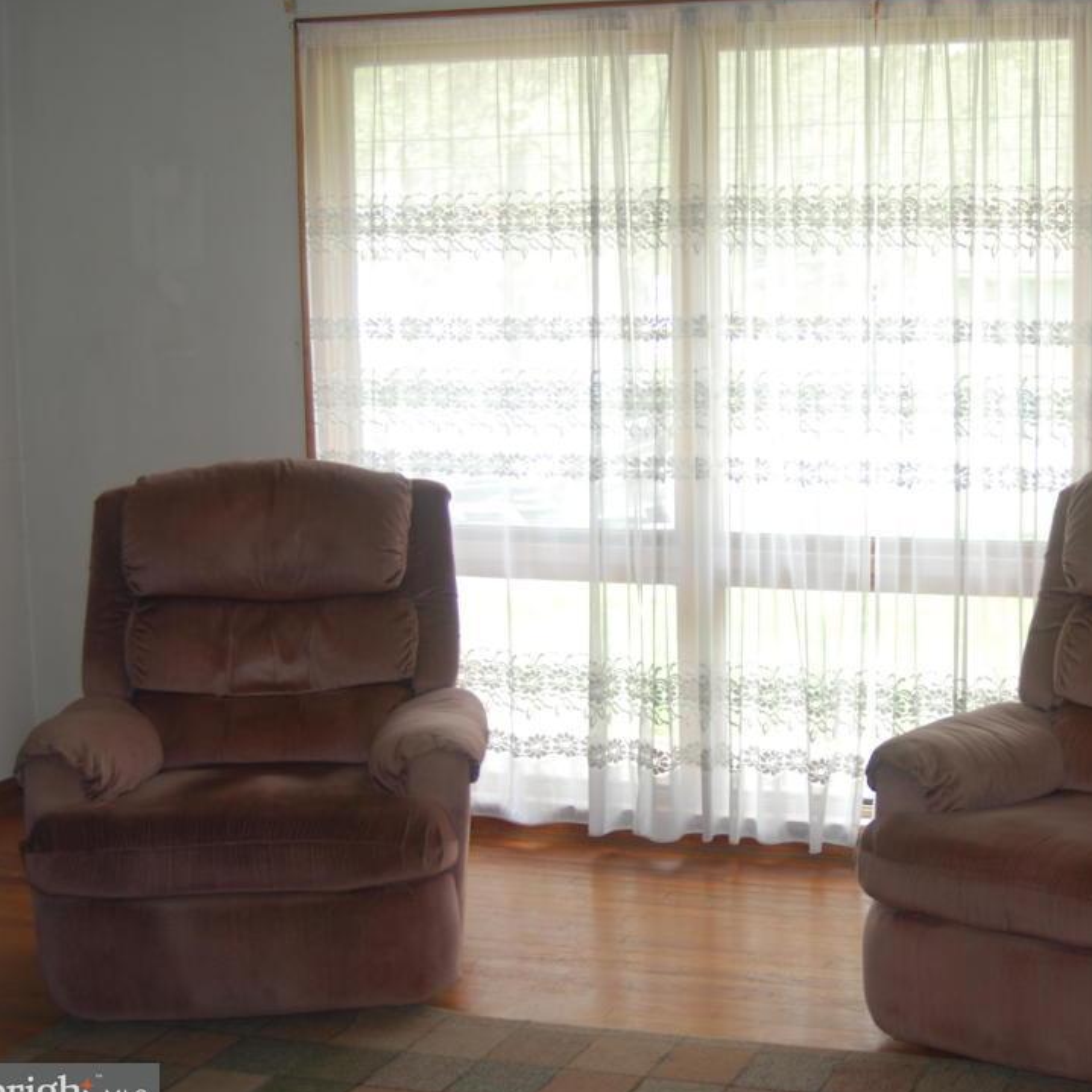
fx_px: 2034
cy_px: 542
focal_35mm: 57
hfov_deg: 29.5
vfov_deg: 30.0
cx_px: 841
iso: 100
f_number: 3.5
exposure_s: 1/40
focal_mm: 28
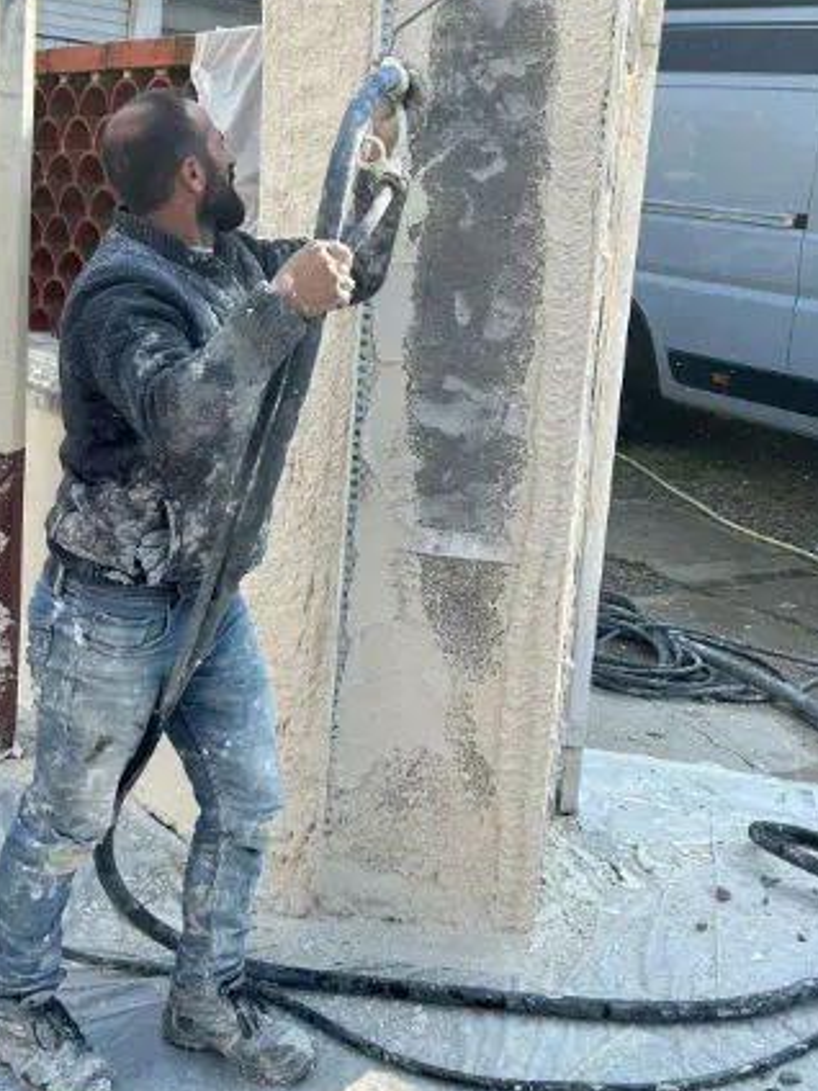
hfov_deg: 31.5
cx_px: 404
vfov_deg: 41.2
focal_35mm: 46
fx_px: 1449
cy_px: 479
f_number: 1.5
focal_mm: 5.7
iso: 50
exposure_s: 1/1901
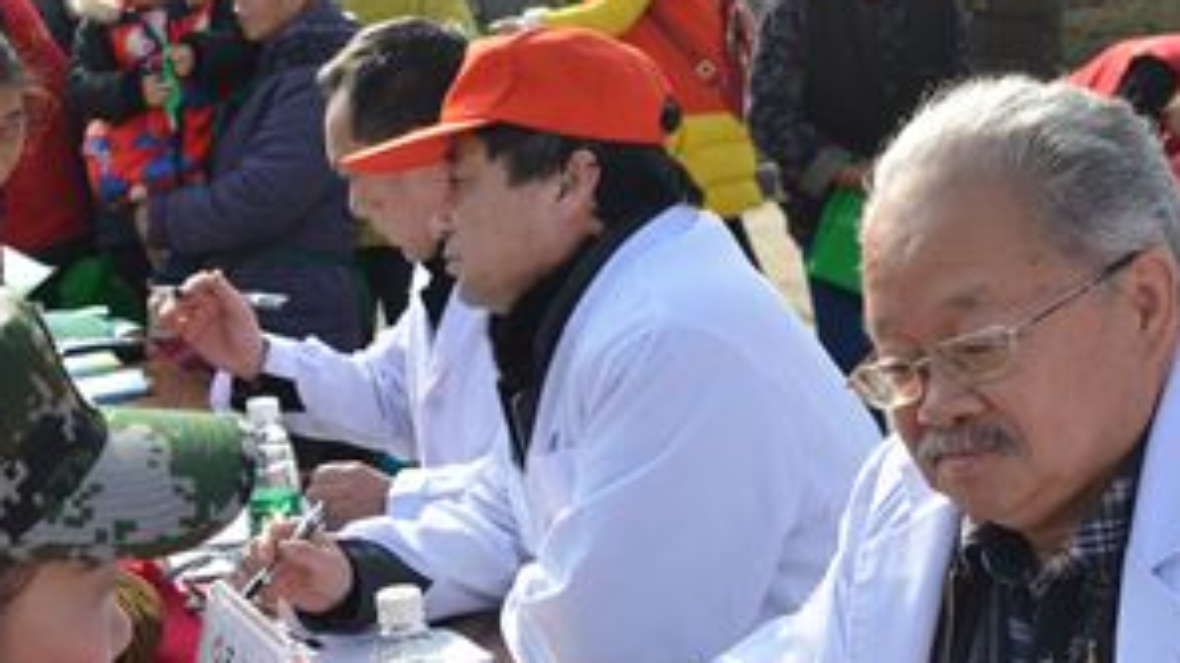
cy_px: 605
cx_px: 536
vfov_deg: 16.1
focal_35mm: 74
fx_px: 2315
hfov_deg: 28.6
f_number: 8
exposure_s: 1/180
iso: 100
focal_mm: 28
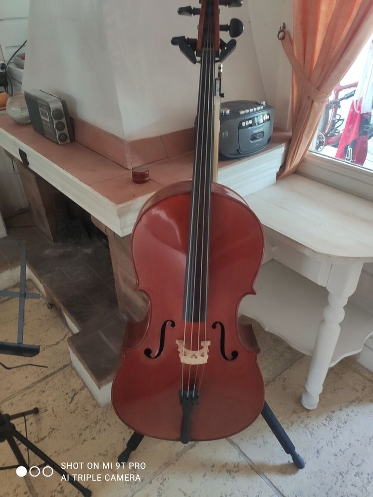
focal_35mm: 26
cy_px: 248
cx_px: 186
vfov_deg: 67.3
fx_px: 373
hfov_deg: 53.1
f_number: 1.75
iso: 1151
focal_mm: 4.77
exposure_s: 1/17
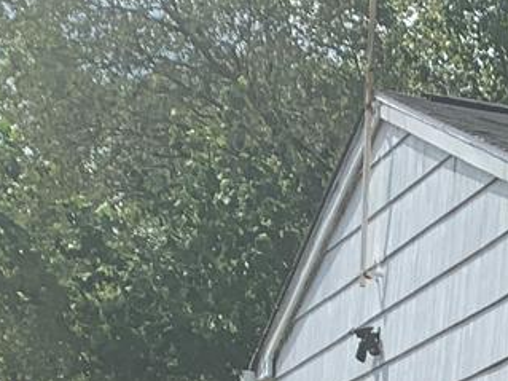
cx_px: 678
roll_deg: -4.3
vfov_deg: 7.9
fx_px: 2450
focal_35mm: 167
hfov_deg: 11.5
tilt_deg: -8.3
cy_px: 1066
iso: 25
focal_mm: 4.25
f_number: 1.8
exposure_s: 1/1585
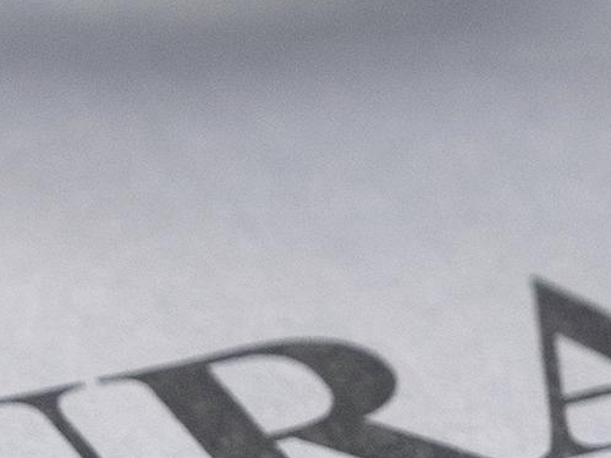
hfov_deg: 3.6
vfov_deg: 2.7
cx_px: 177
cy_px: 565
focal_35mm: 554
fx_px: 9779
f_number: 4
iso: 200
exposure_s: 1/125
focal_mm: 34
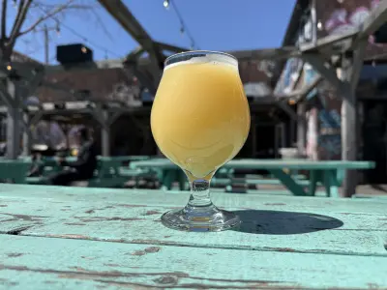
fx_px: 268
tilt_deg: +1.3
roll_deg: -0.8
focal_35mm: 24
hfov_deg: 71.6
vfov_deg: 56.8
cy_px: 145
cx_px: 194
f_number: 1.78
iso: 80
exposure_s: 1/4975
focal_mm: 6.76
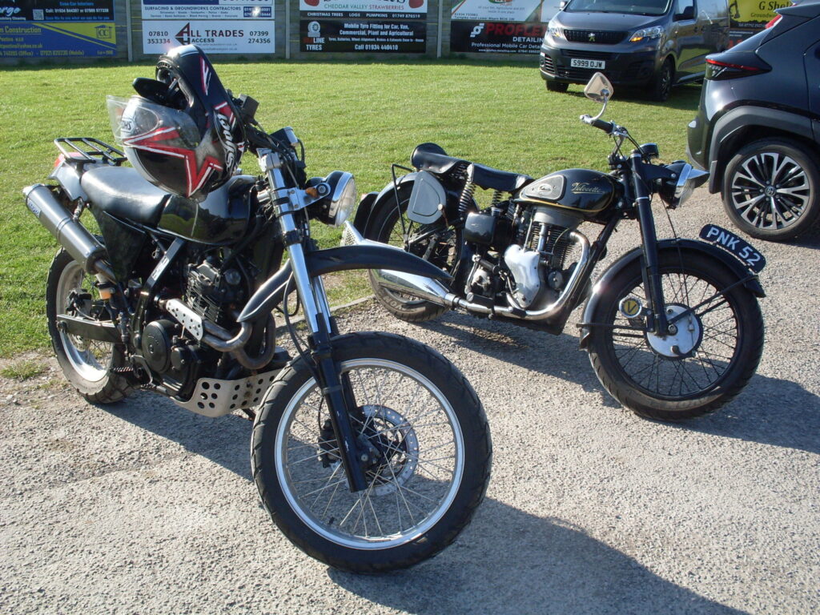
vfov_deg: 37.7
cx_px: 410
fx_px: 900
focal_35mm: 38
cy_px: 308
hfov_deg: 49.0
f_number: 8.4
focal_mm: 6.3
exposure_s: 1/90
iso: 80
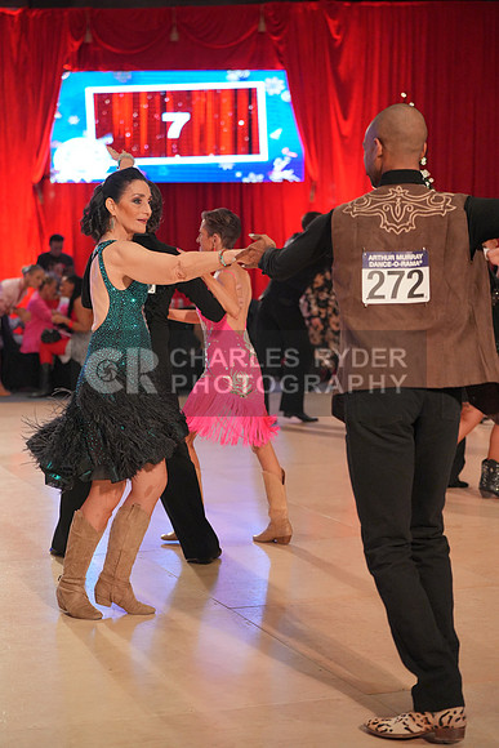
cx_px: 250
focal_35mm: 70
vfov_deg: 28.8
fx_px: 1454
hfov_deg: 19.5
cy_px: 374
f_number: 3.2
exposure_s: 1/400
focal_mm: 70
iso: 3200
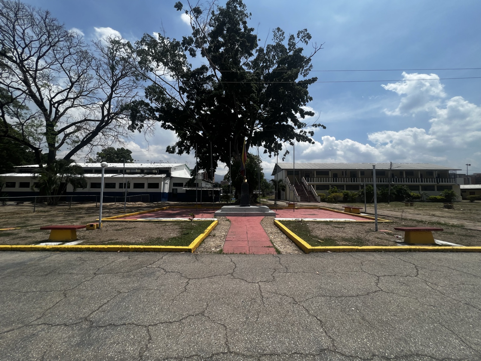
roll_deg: +0.3
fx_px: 181
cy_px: 180
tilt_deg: +3.3
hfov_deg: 106.2
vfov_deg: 89.9
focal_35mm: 13
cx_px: 240
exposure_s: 1/2421
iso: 32
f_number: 1.8
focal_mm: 1.57
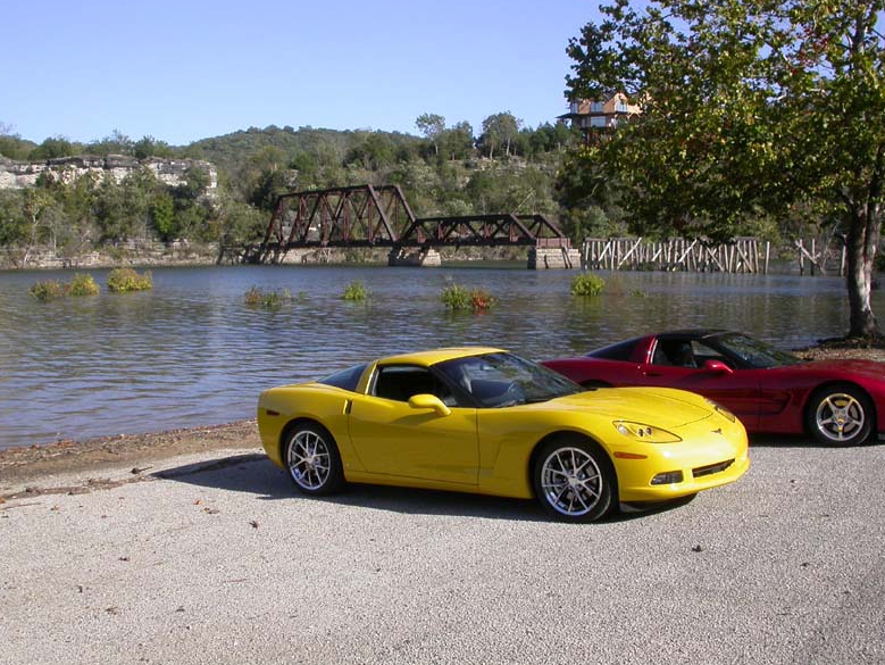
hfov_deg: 47.8
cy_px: 329
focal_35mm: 39
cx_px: 445
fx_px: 998
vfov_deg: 36.8
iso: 100
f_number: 6.7
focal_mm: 7.85
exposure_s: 1/297
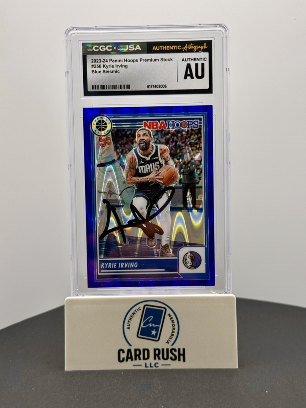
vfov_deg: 39.7
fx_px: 566
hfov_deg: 30.3
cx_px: 153
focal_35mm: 48
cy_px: 204
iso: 64
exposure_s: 1/247
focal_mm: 6.76
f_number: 1.78
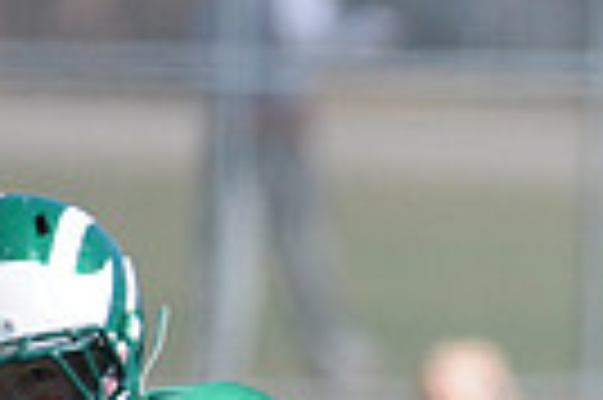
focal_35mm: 1954
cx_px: 1292
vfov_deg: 0.7
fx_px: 32689
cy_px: 820
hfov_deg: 1.1
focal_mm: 300
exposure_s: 1/4000
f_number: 4
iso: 640
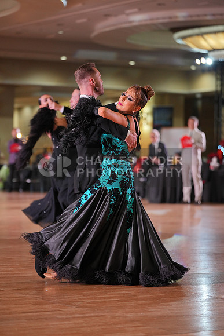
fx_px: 1063
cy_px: 168
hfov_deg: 12.0
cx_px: 112
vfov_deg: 17.9
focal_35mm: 114
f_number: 2.8
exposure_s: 1/500
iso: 1600
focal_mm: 114
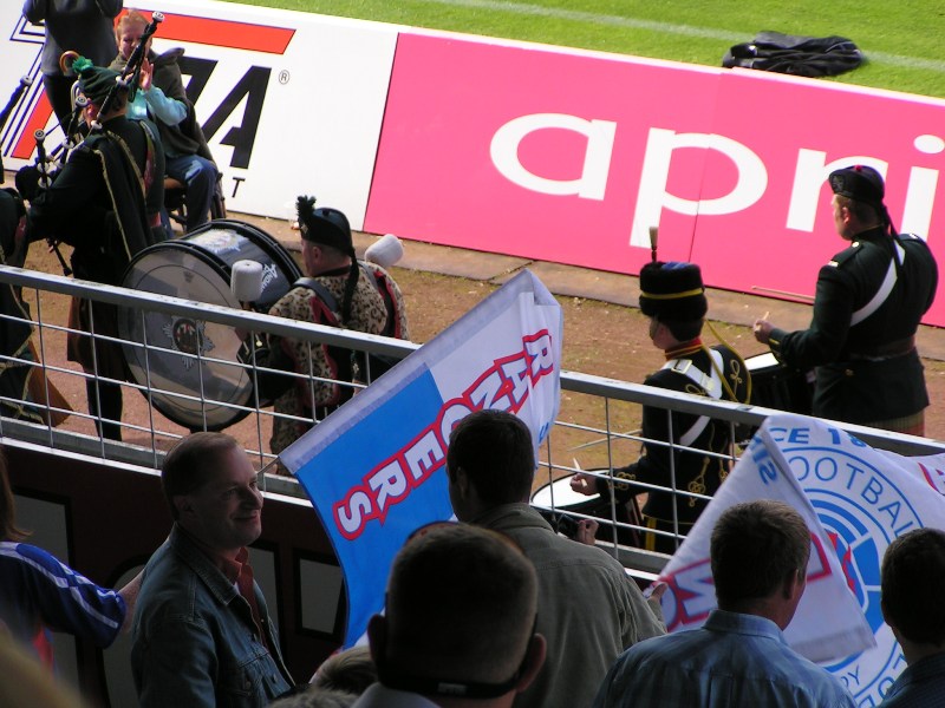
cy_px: 354
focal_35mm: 216
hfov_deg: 9.2
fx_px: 5897
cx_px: 472
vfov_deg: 6.9
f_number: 3.5
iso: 50
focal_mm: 33
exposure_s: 1/400
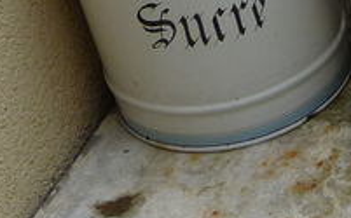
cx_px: 779
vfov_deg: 8.8
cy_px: -2
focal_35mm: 148
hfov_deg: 12.0
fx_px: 1414
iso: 100
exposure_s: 1/640
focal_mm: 4.7
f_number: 3.3
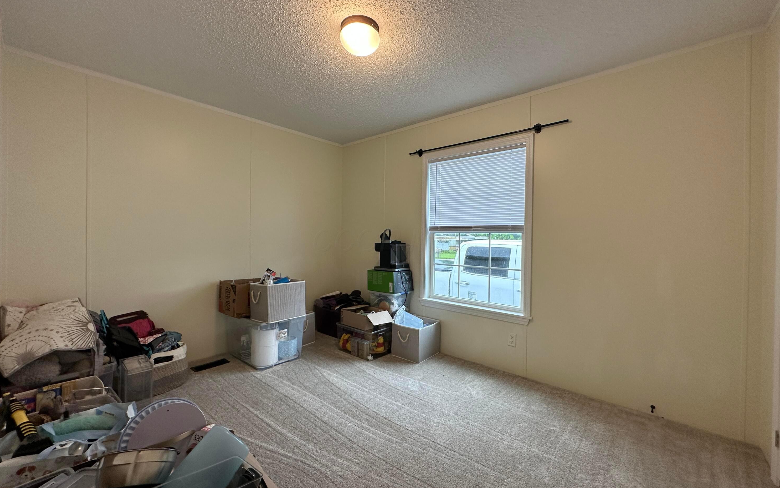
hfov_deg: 101.5
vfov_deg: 74.8
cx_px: 392
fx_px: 319
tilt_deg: -0.1
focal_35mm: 15
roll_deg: -0.1
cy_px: 240
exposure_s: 1/120
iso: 160
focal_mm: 2.22
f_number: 2.2
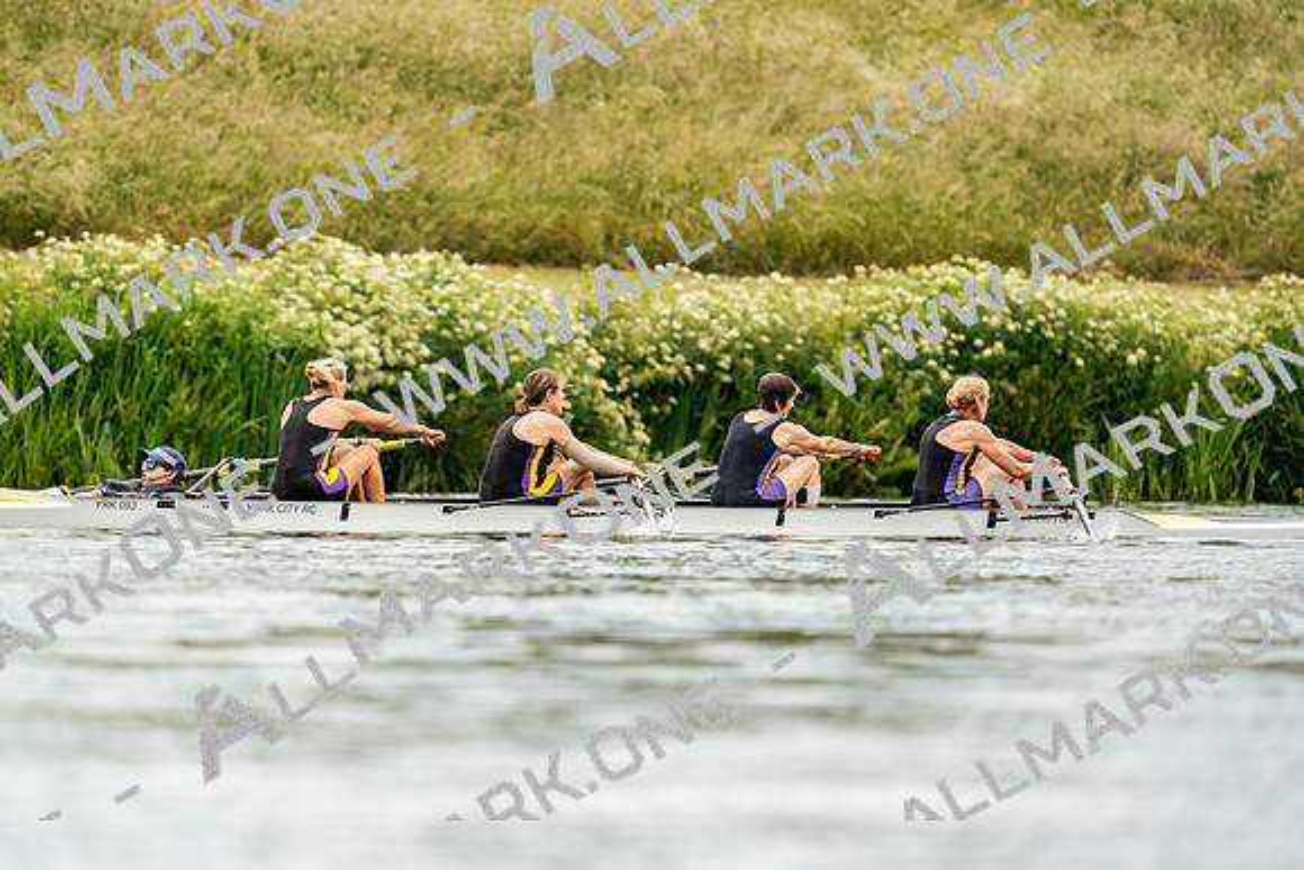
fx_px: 20469
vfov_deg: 2.4
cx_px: 652
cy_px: 435
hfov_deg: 3.6
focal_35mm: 565
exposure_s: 1/2000
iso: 640
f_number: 6.3
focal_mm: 565
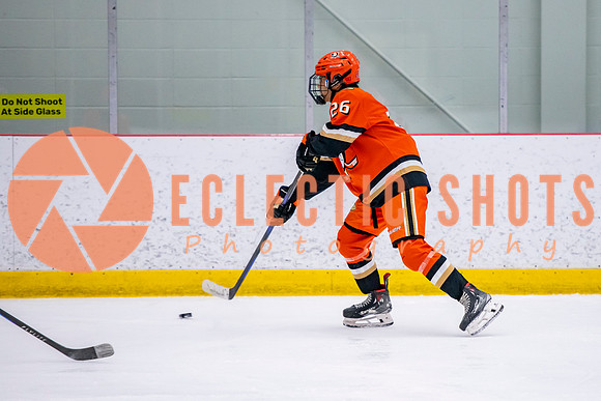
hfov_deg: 8.2
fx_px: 4208
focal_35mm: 252
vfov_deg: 5.5
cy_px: 212
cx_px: 377
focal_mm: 185
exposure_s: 1/800
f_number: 3.2
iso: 2500
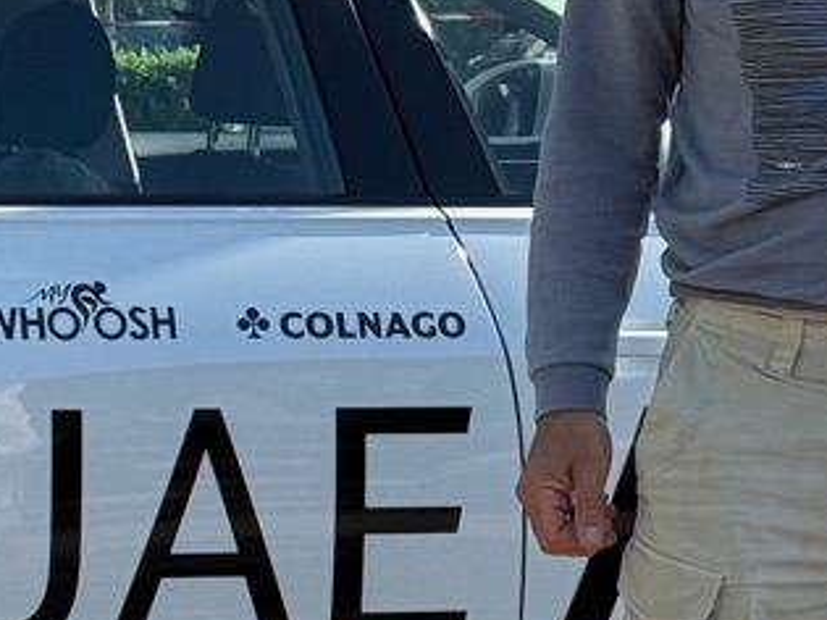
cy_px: 134
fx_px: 5827
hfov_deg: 8.1
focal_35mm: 244
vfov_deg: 6.1
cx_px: 362
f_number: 1.78
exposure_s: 1/1883
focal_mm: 6.76
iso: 100
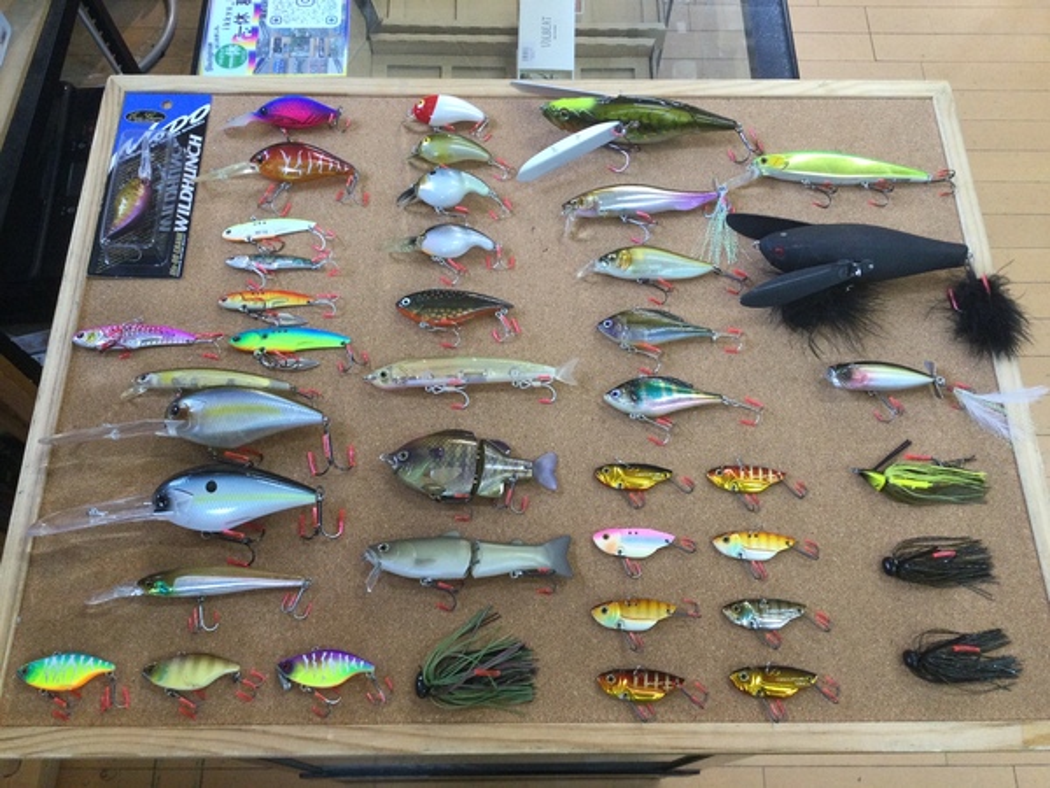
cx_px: 525
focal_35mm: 31
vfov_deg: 45.4
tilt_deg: -66.7
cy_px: 394
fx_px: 940
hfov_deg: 58.4
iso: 40
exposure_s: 1/30
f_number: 2.4
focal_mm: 3.3
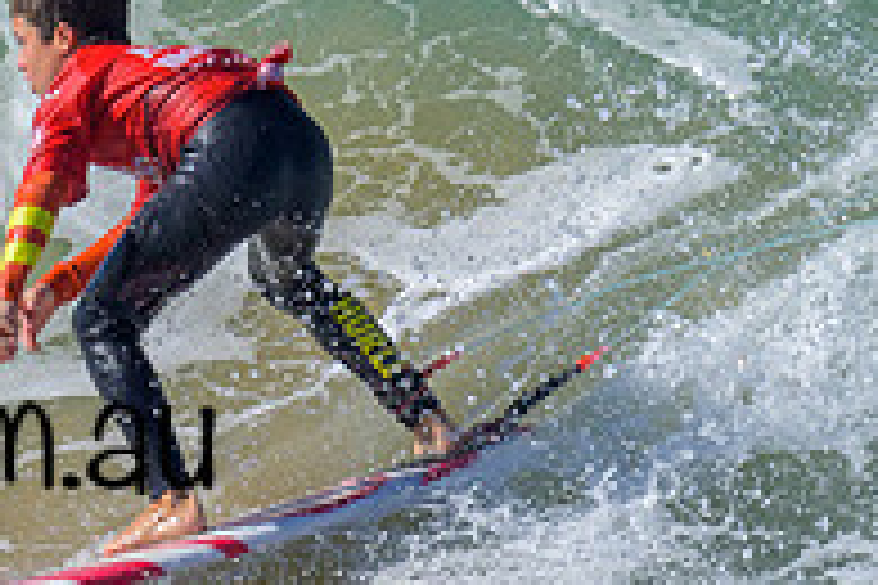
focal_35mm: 3261
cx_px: -315
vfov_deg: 0.4
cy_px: 230
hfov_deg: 0.6
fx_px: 79526
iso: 280
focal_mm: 800
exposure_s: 1/2000
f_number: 6.3
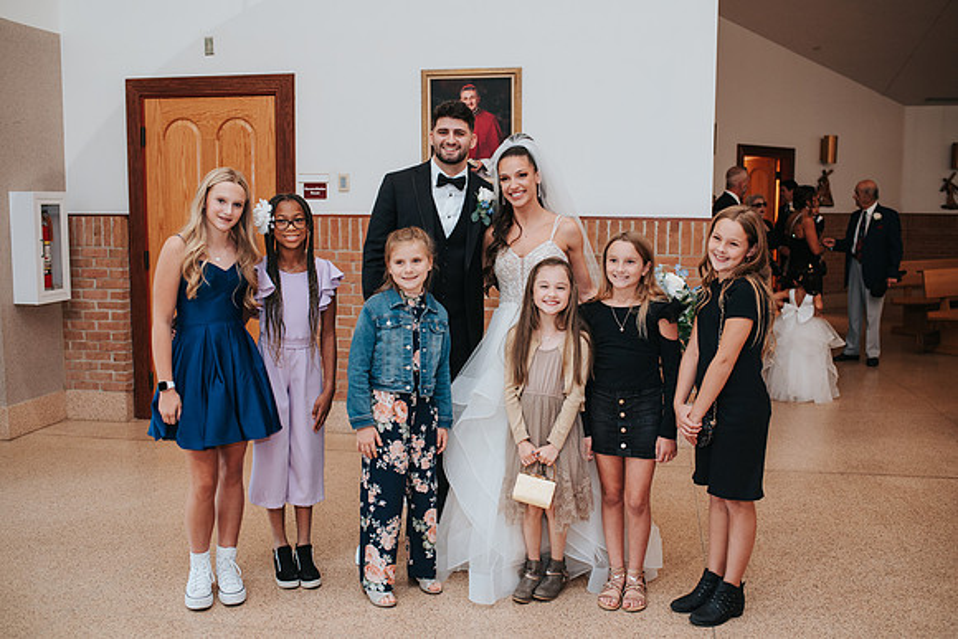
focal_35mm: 35
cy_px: 320
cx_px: 479
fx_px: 941
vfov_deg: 37.5
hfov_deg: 54.0
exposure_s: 1/125
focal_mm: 35
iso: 1000
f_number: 2.8
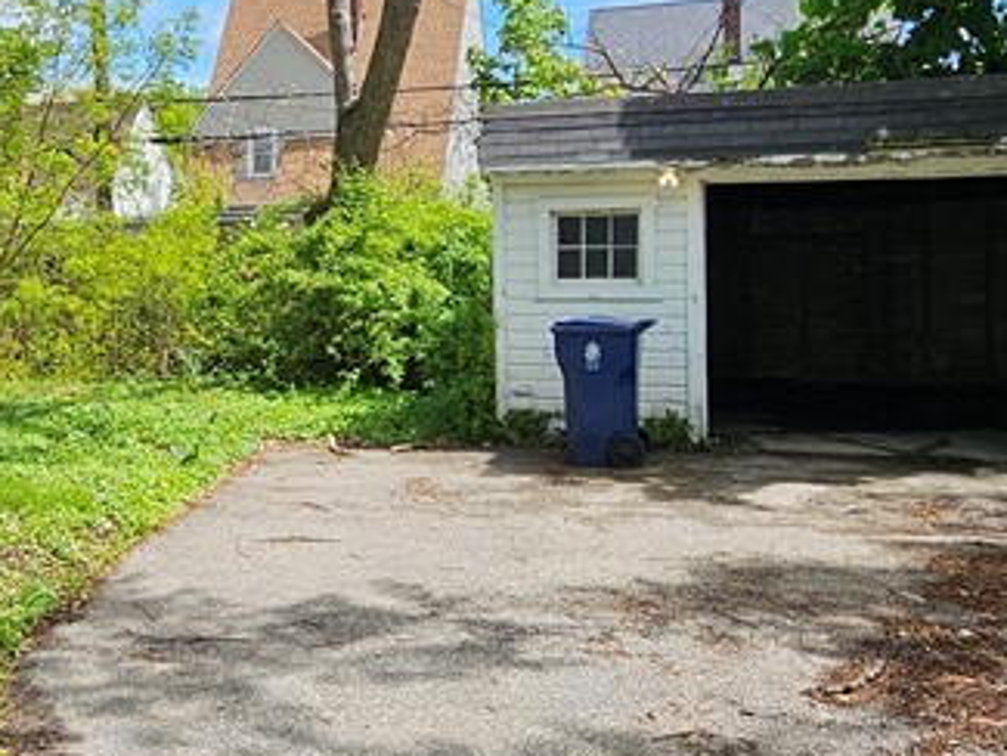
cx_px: 167
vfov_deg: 35.1
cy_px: 328
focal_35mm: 41
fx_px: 1193
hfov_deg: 43.1
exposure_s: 1/1567
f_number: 2.2
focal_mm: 2.2
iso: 50
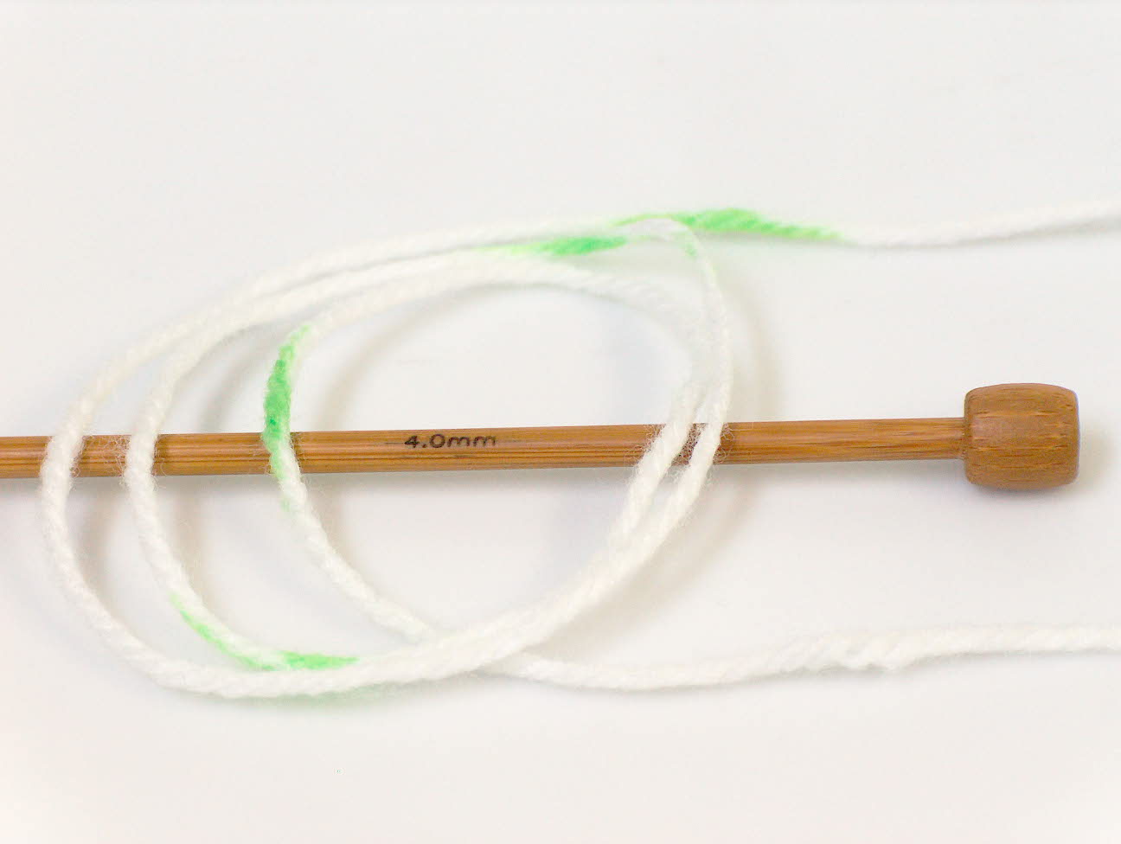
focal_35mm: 136
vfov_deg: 10.9
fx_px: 4411
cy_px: 422
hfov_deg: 14.5
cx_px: 560
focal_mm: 27.85
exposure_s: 1/38.8
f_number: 3
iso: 200
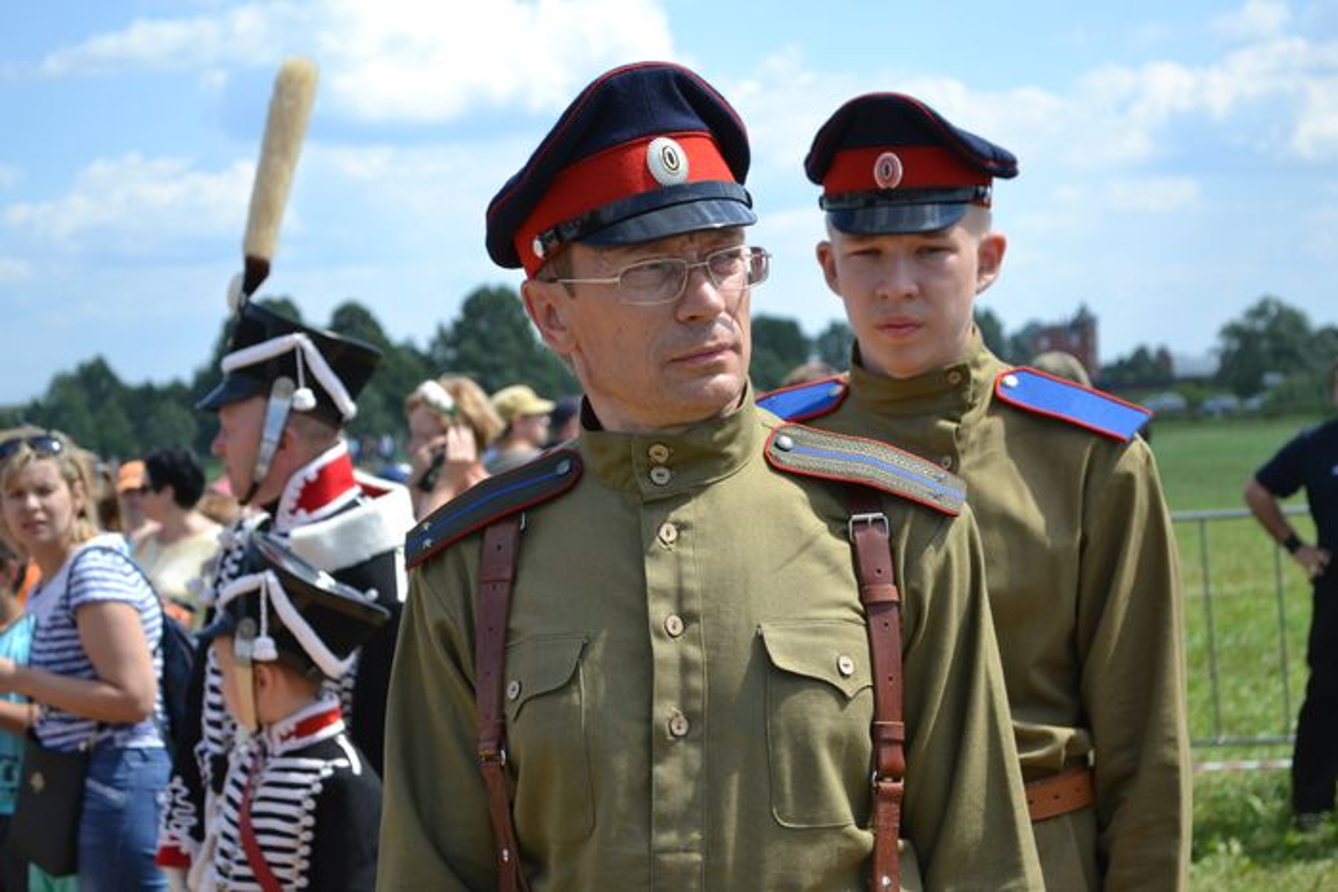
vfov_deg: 18.9
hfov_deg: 28.1
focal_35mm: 72
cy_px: 446
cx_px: 669
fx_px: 2676
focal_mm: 48
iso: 400
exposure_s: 1/1250
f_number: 5.6
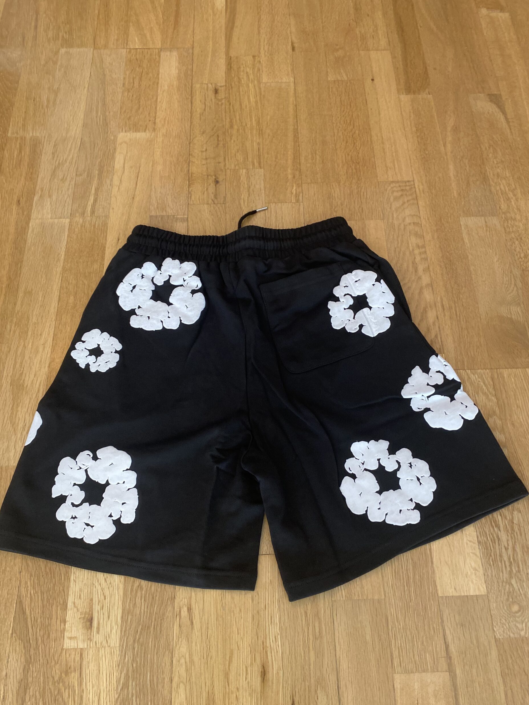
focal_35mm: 27
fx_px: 550
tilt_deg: -64.8
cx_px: 260
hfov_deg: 51.4
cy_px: 347
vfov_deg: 65.3
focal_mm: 4.25
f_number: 1.8
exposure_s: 1/50
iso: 250
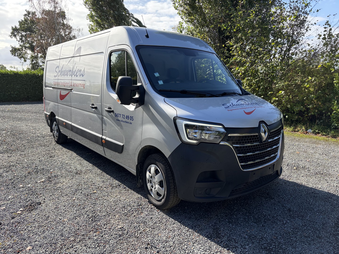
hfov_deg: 67.3
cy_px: 127
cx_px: 170
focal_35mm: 26
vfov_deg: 53.1
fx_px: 255
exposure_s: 1/1626
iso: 64
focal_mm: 5.96
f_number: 1.6
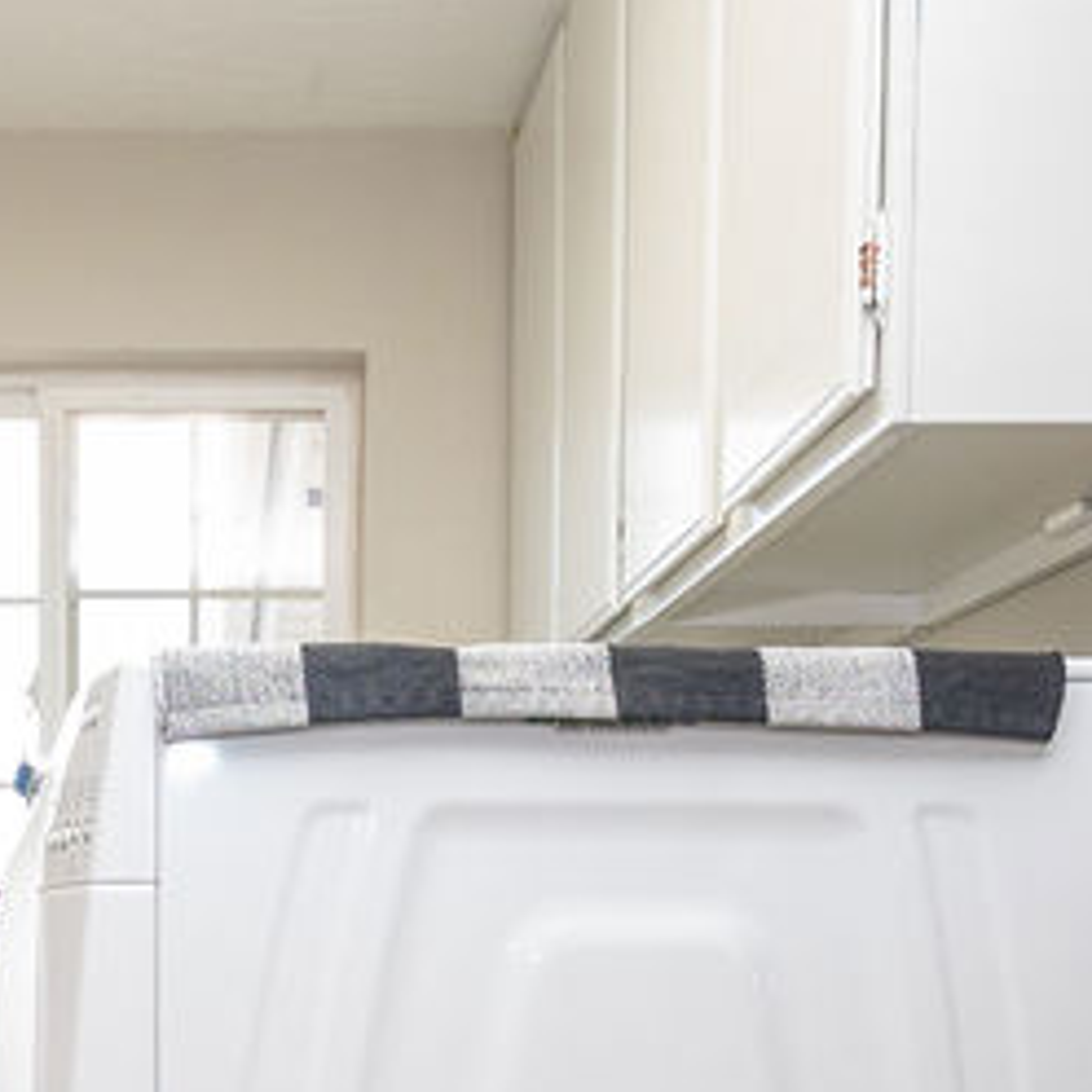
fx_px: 1892
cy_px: 1173
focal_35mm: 53
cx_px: 154
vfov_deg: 29.3
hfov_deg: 31.0
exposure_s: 1/160
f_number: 5
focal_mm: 10
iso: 1000
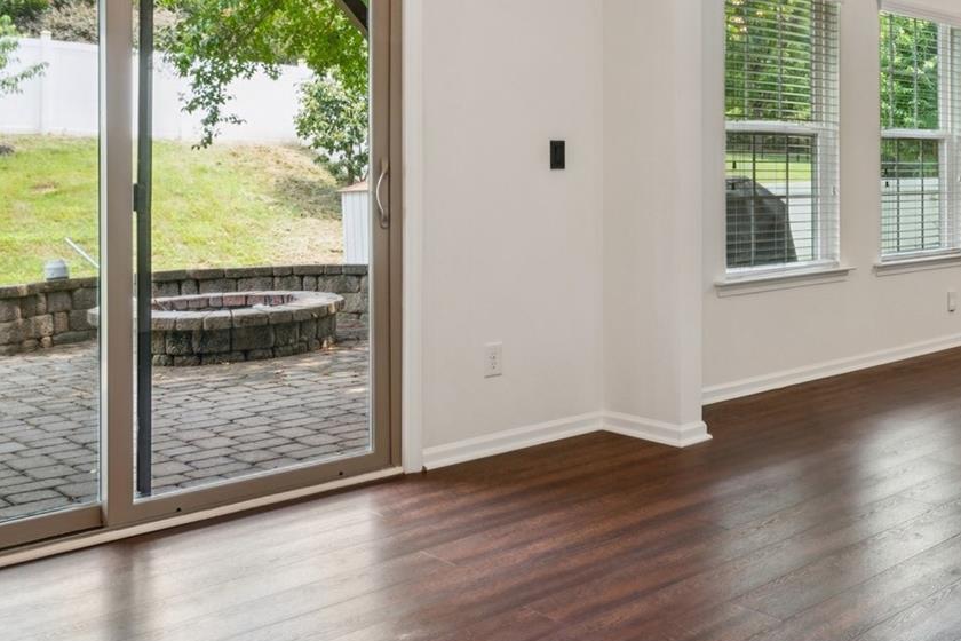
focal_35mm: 40
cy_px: 176
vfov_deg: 32.5
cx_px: 768
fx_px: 1080
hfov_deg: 45.6
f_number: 13
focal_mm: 16.6
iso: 100
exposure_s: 1/3.33
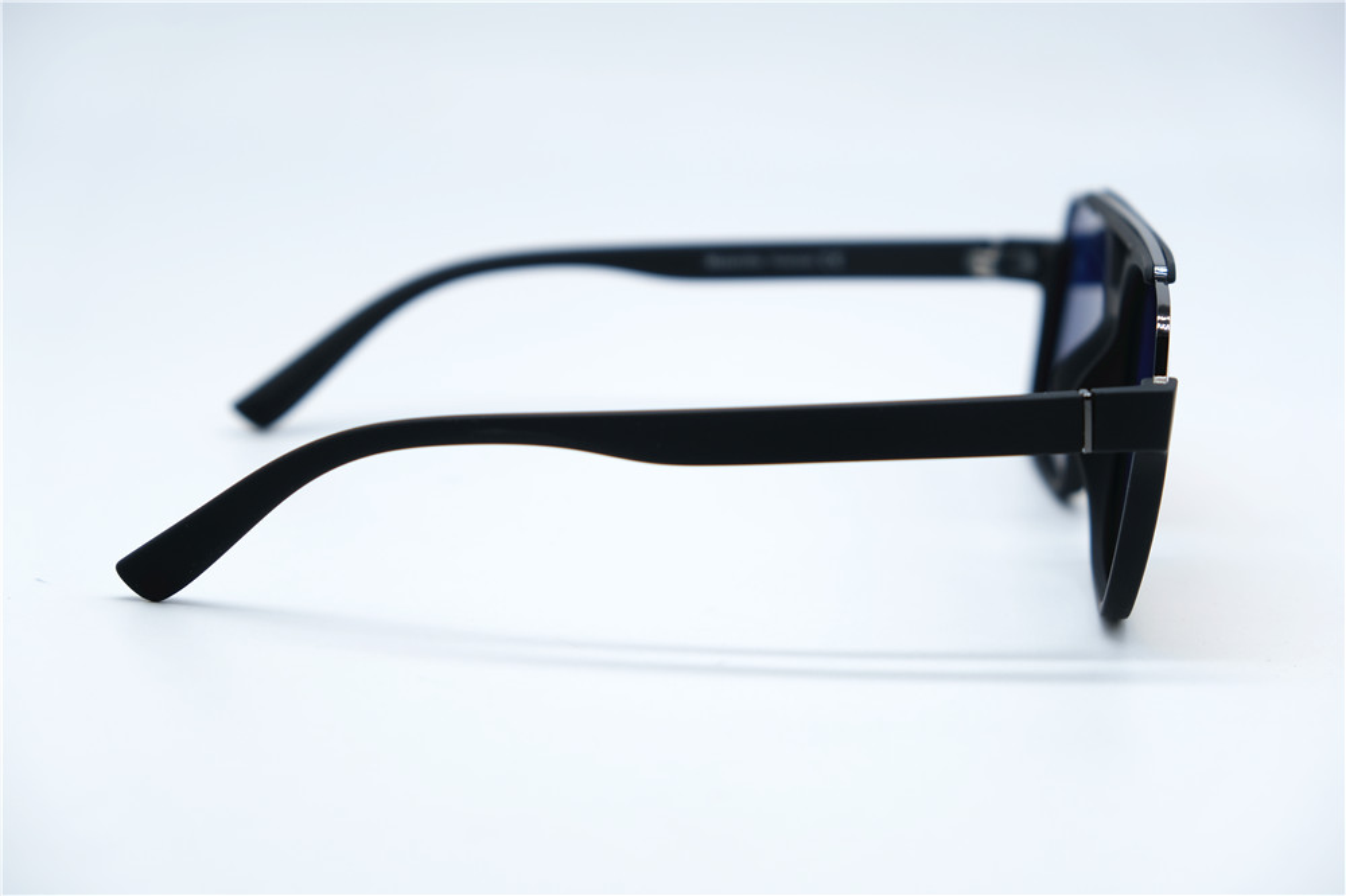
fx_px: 3102
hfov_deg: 24.5
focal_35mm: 83
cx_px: 673
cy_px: 448
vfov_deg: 16.4
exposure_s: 1/160
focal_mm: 55
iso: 160
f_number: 4.5
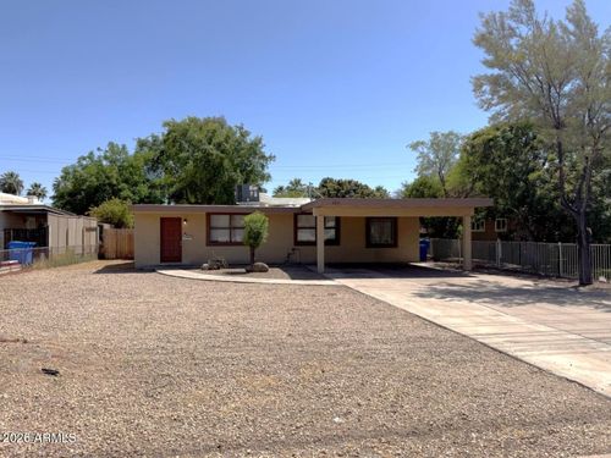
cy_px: 229
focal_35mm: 24
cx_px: 306
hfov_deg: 71.6
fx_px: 424
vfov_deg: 56.8
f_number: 1.78
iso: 80
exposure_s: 1/6711
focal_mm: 6.76
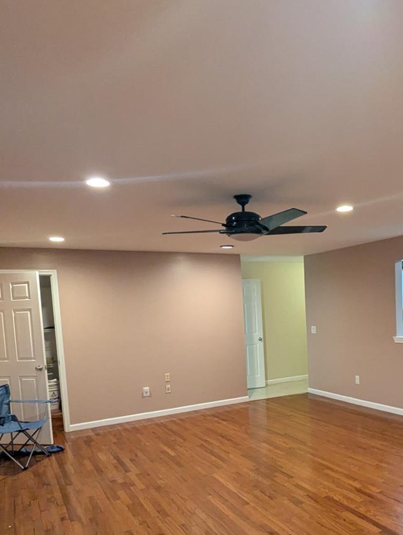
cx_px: 290
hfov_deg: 48.4
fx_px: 434
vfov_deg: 62.3
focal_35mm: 28
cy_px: 342
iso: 464
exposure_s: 1/120
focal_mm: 2.35
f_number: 2.2
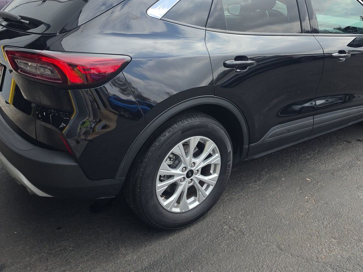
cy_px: 80
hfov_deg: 55.2
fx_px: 346
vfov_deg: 42.1
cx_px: 207
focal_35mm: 33
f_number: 1.4
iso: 63
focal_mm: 6.5
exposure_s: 1/3408
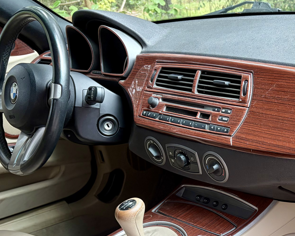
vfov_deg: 25.8
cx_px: 255
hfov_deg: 31.3
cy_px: 185
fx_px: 506
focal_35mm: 58
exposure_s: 1/121
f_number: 1.6
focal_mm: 5.96
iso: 64
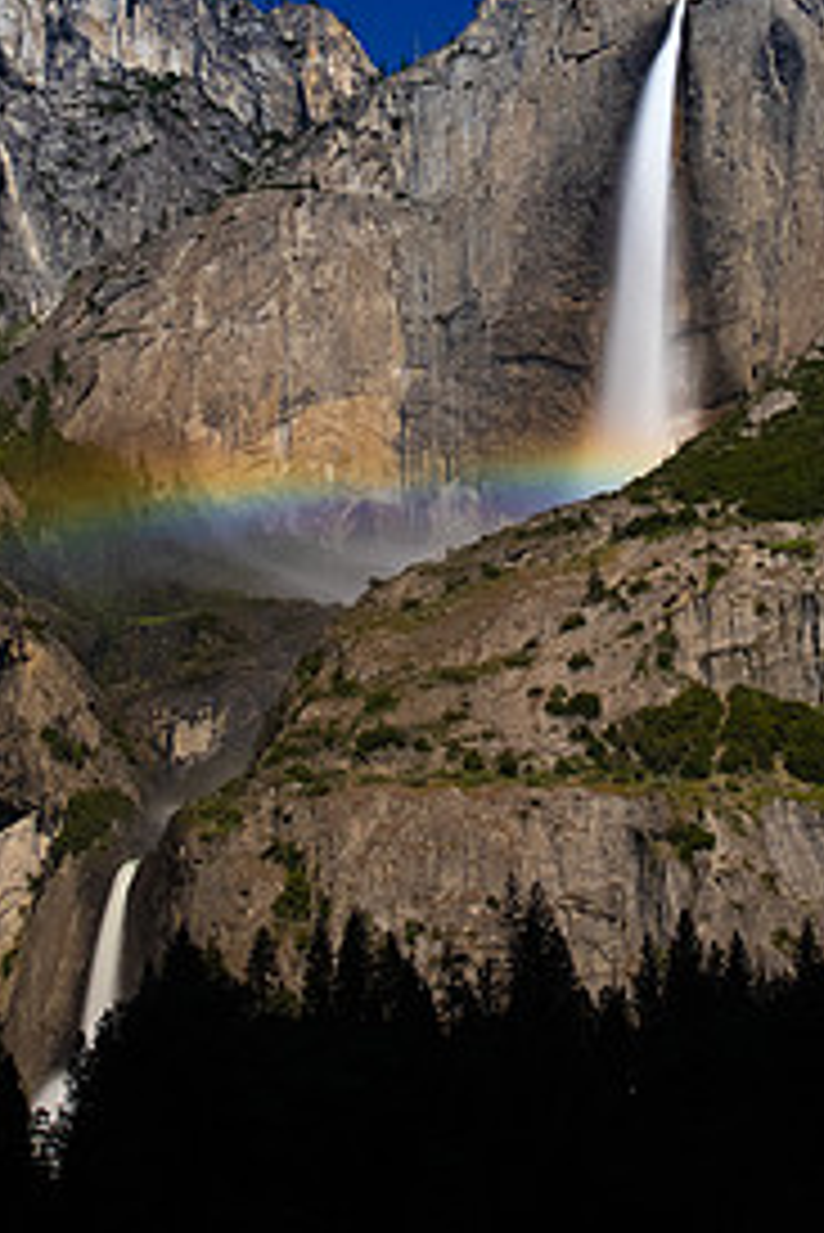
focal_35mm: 75
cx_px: 478
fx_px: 2572
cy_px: 184
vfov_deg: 26.3
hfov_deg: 18.2
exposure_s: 15
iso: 1250
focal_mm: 29
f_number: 4
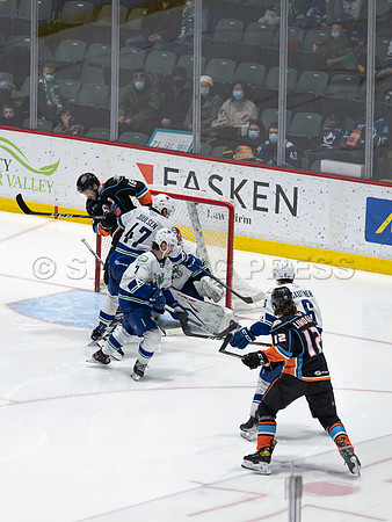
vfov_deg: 6.8
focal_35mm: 292
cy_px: 264
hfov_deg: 5.1
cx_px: 137
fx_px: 4403
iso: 1250
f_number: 4
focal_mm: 200
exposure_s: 1/800
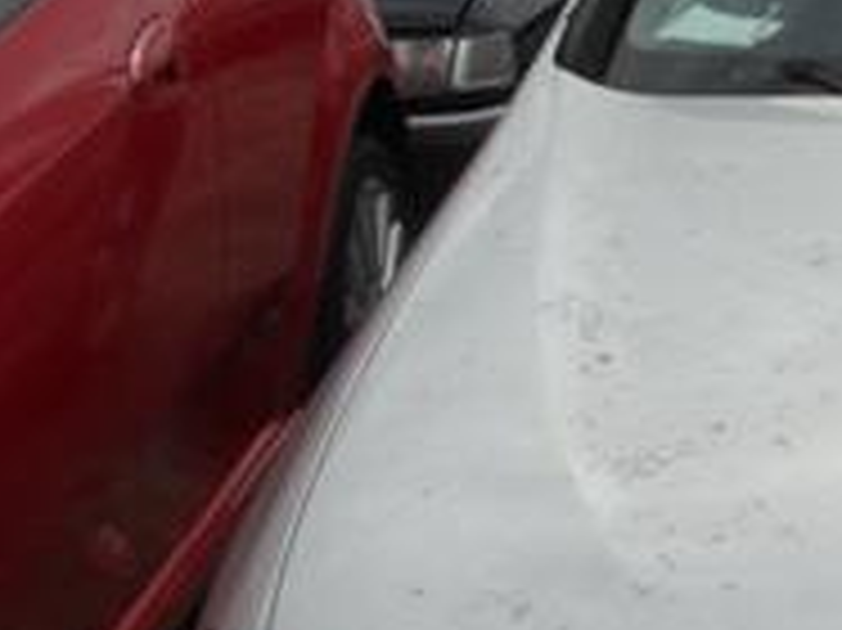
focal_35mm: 120
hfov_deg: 14.9
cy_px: 626
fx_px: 2917
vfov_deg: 12.2
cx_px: 1360
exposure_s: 1/250
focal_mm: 6.3
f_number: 8.4
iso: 100
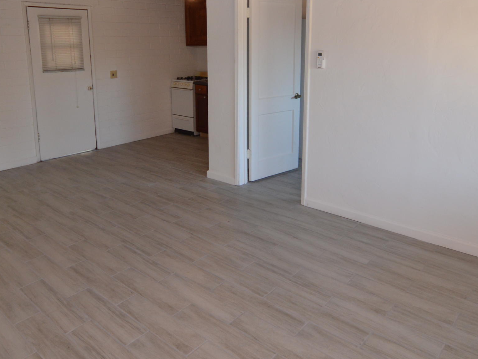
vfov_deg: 48.5
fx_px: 387
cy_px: 106
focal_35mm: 28
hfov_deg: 63.4
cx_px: 228
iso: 400
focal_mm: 10
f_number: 4.5
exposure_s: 1/80
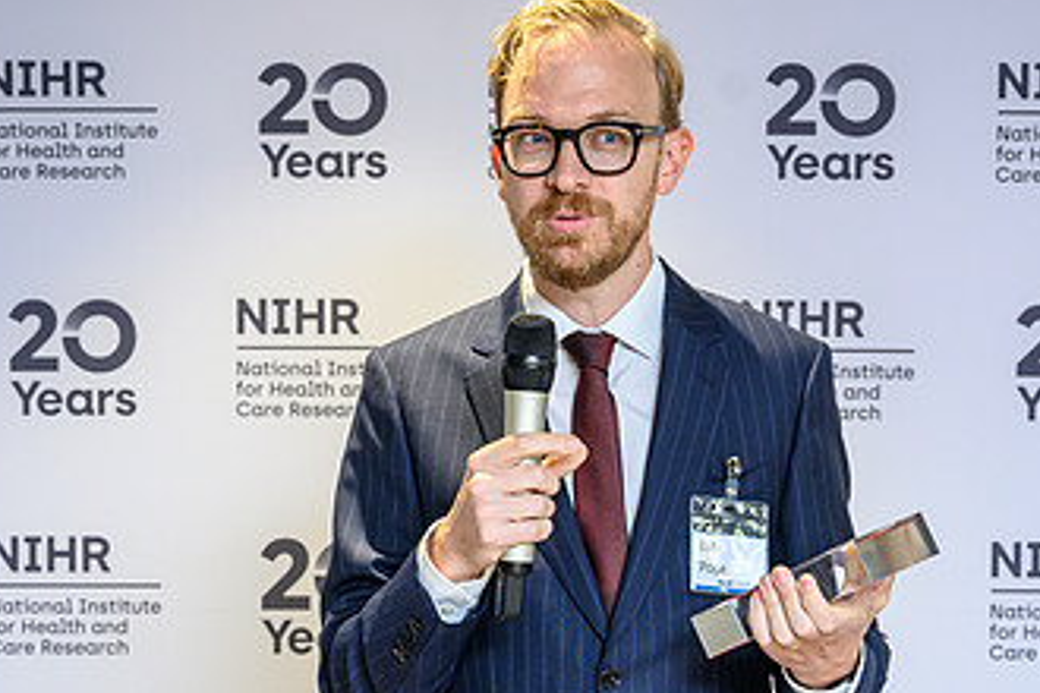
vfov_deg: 15.5
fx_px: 2542
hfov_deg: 23.1
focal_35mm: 88
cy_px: 307
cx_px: 564
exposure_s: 1/200
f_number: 4.5
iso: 3200
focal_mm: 50
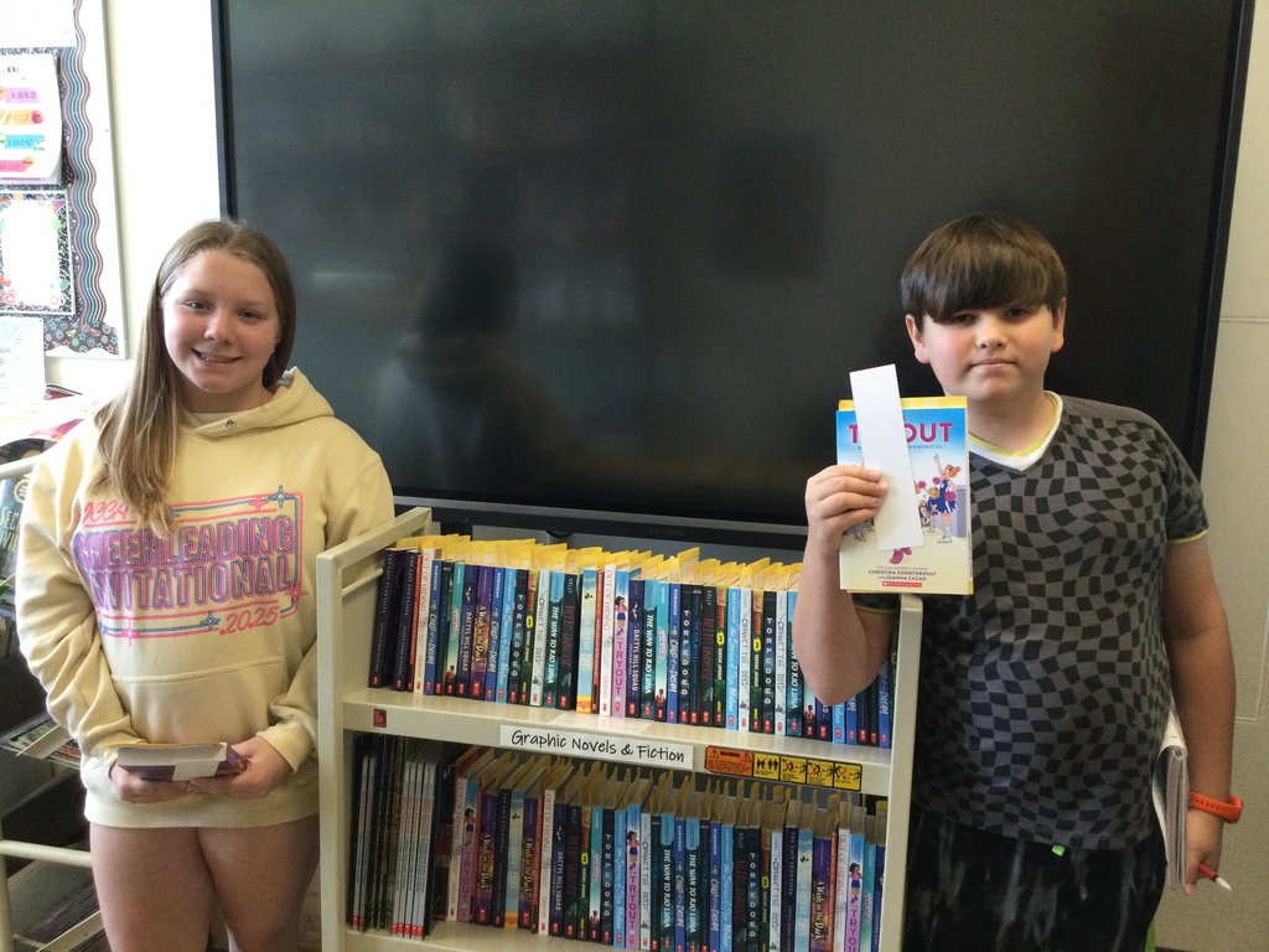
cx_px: 634
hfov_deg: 58.4
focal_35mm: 31
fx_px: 1136
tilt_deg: -12.0
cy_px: 476
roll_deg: -1.4
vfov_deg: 45.4
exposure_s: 1/30
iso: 80
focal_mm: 3.3
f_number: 2.4
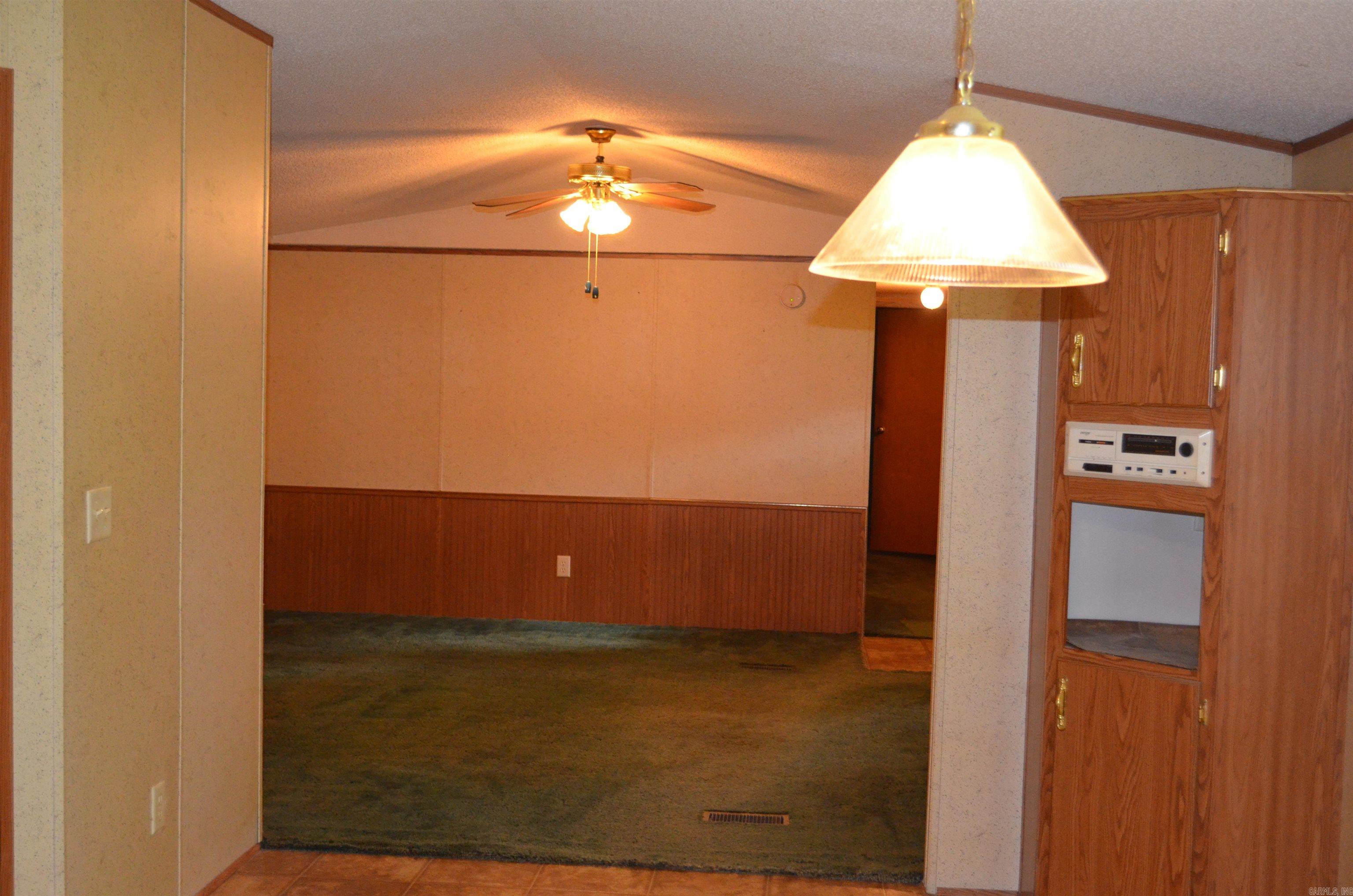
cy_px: 448
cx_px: 676
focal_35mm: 44
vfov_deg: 30.7
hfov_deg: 45.0
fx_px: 1631
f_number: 4.5
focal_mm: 29
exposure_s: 1/60
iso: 2200
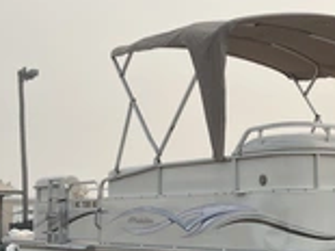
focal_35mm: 75
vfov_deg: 19.5
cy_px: 171
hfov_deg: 25.4
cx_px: 281
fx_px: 725
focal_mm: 3
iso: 25
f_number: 1.8
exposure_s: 1/2801
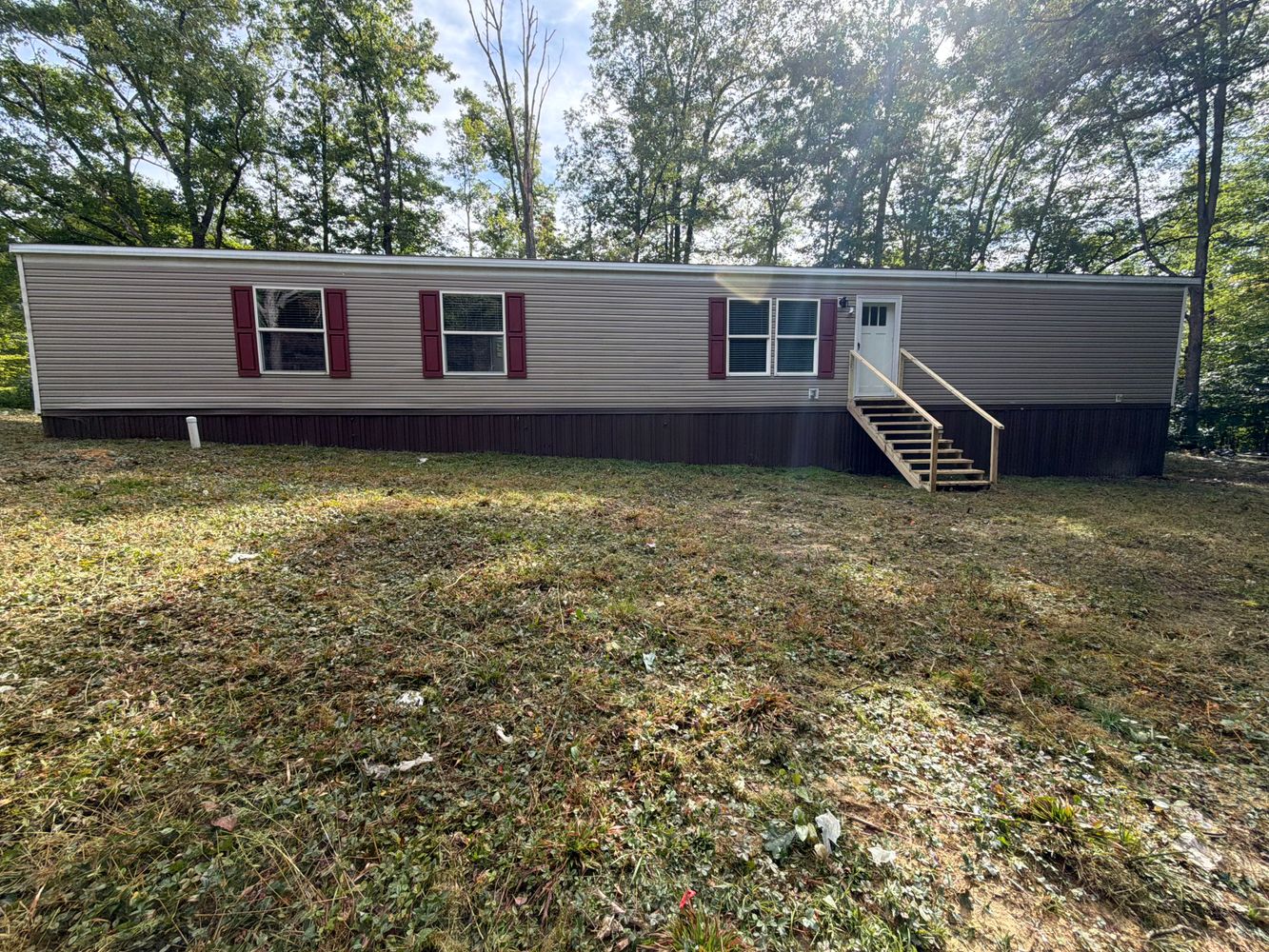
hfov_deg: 102.1
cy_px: 476
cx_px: 634
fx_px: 513
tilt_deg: -7.3
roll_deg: +1.6
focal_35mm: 14
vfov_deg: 85.7
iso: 64
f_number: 2.2
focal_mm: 2.22
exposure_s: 1/502
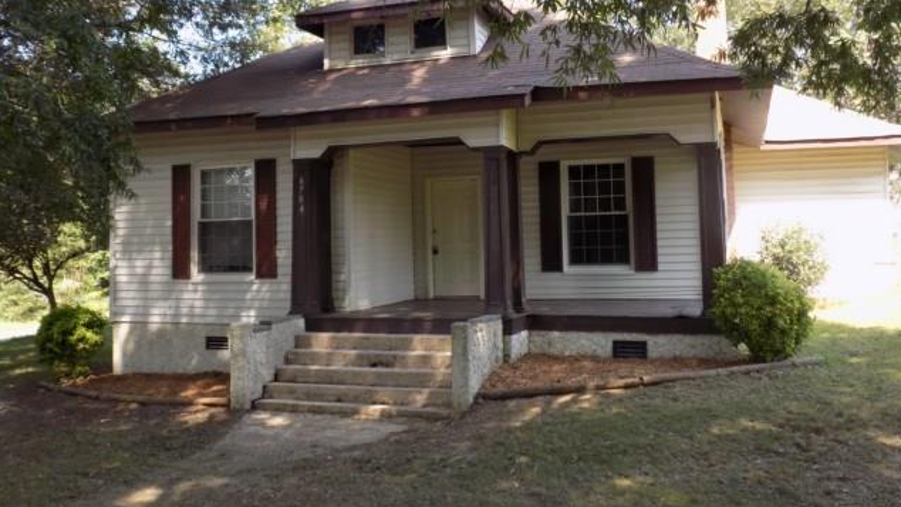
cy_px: 193
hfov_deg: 59.5
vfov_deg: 35.5
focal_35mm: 33
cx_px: 453
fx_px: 789
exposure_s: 1/100
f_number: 3.3
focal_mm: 5.3
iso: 80
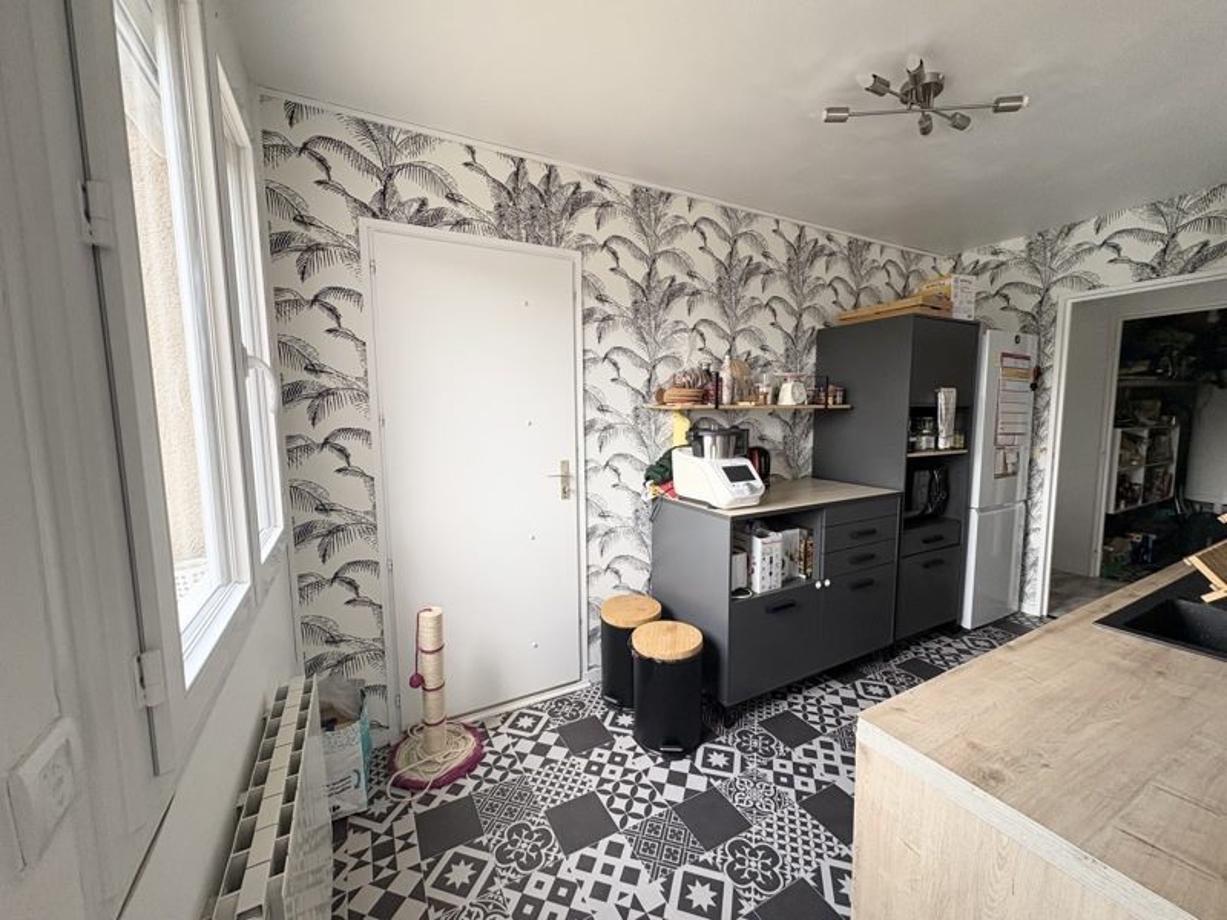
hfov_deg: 102.1
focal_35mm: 14
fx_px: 496
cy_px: 460
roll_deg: +0.8
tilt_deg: -5.6
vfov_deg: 85.7
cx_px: 614
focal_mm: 2.22
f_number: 2.2
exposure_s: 1/99
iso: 200
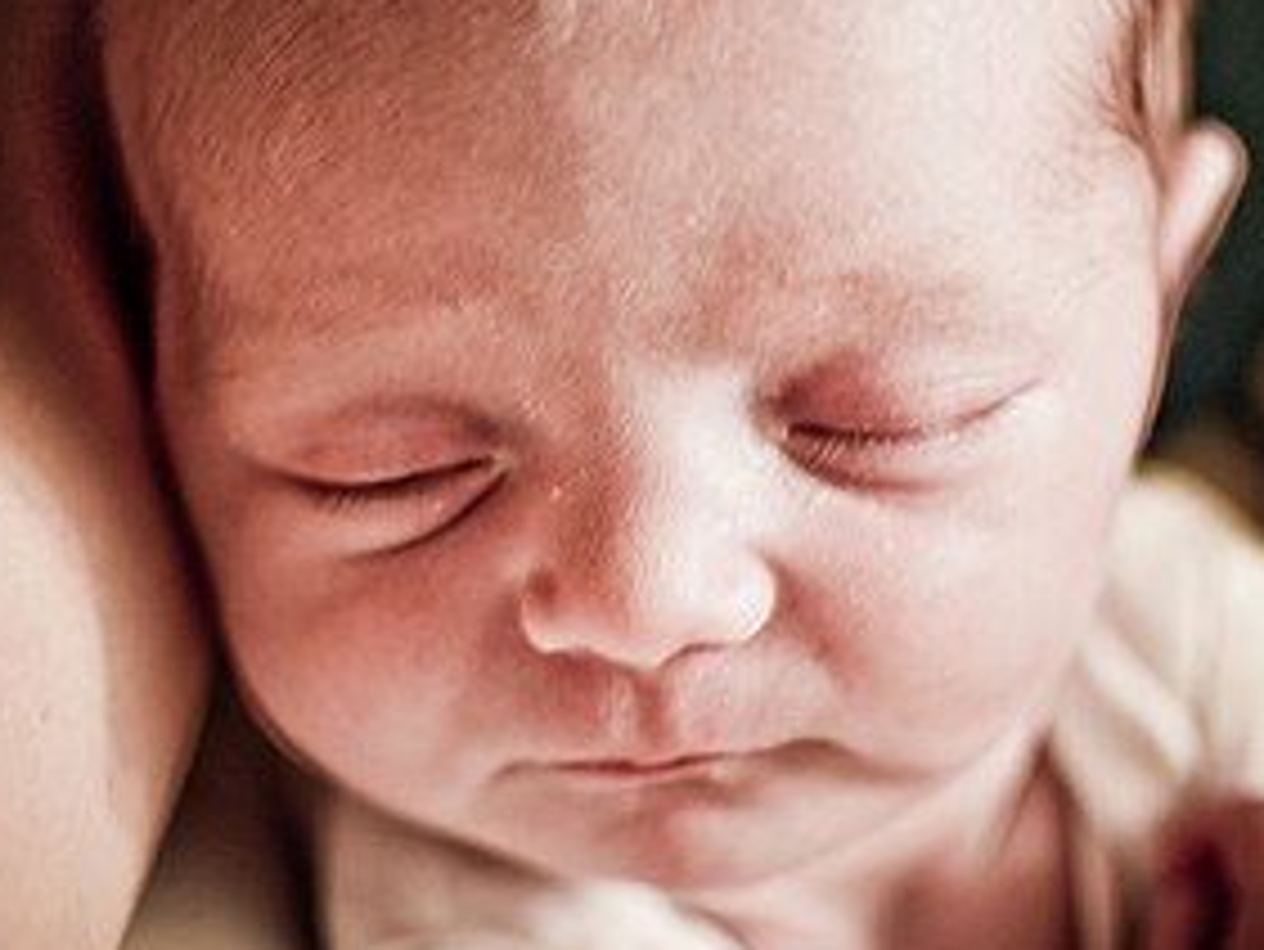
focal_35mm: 81
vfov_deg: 18.2
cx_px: 610
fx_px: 2951
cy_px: 279
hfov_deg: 24.2
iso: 250
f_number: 1.8
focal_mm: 35
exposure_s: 1/20
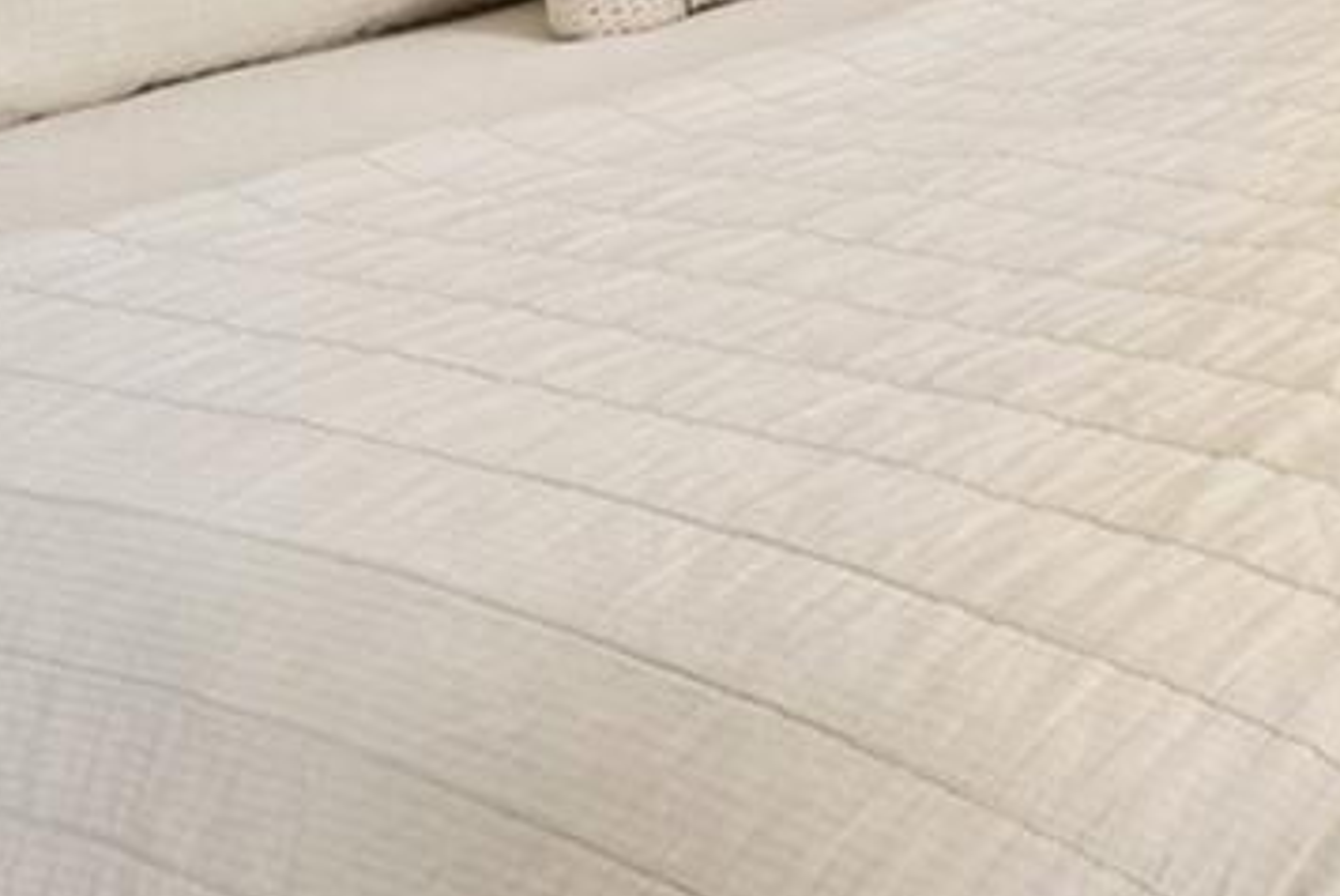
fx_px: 2570
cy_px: -747
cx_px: 3011
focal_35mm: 69
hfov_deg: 16.5
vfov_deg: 16.4
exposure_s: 1/3
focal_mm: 12
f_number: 9
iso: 250
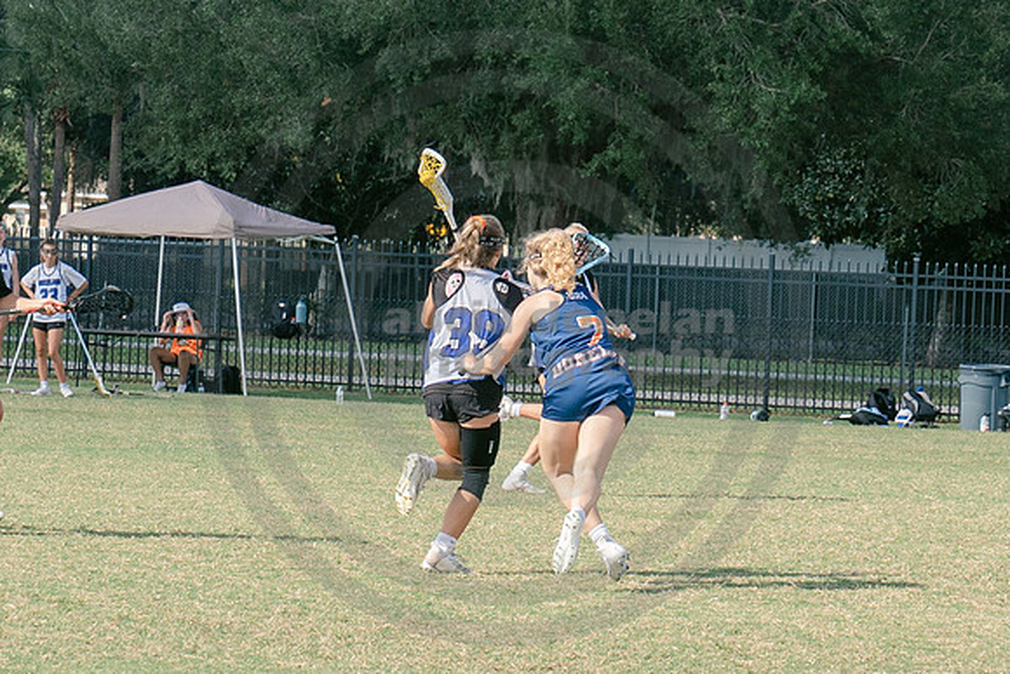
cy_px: 345
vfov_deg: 6.2
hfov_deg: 9.3
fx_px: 6228
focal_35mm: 222
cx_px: 562
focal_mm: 70
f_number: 5.6
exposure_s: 1/800
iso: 250
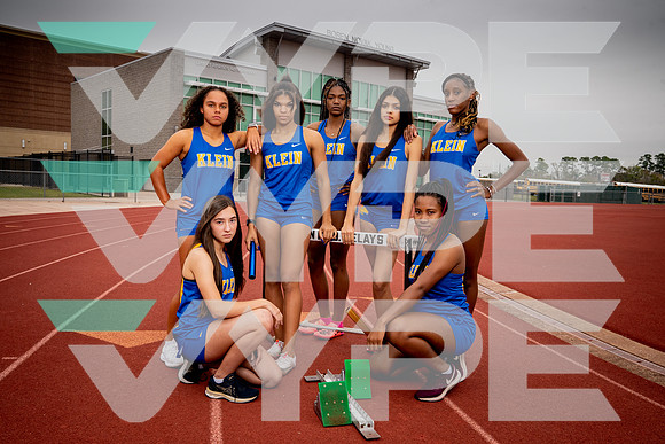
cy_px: 222
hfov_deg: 60.3
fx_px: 573
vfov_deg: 42.3
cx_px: 332
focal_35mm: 31
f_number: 10
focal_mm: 31
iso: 320
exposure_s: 1/250
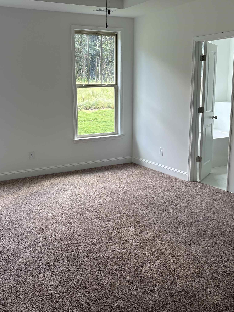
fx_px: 352
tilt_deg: -10.0
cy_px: 148
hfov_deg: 36.7
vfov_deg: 47.8
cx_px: 96
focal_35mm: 39
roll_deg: +0.6
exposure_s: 1/121
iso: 50
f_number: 1.6
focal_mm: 5.96
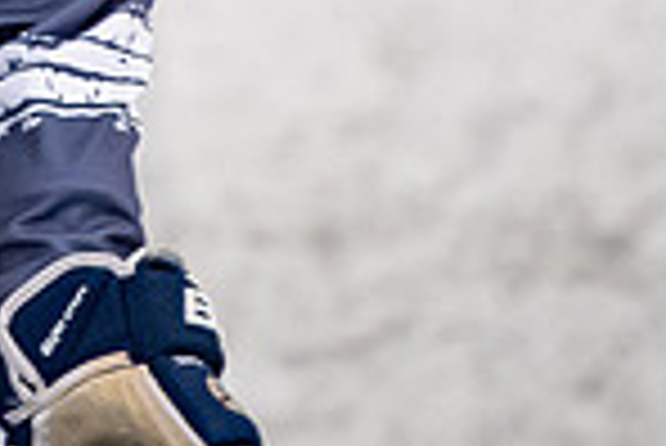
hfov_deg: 1.3
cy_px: -628
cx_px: -523
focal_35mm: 1529
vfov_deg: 0.9
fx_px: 28314
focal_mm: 200
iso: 2000
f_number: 3.2
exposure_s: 1/800
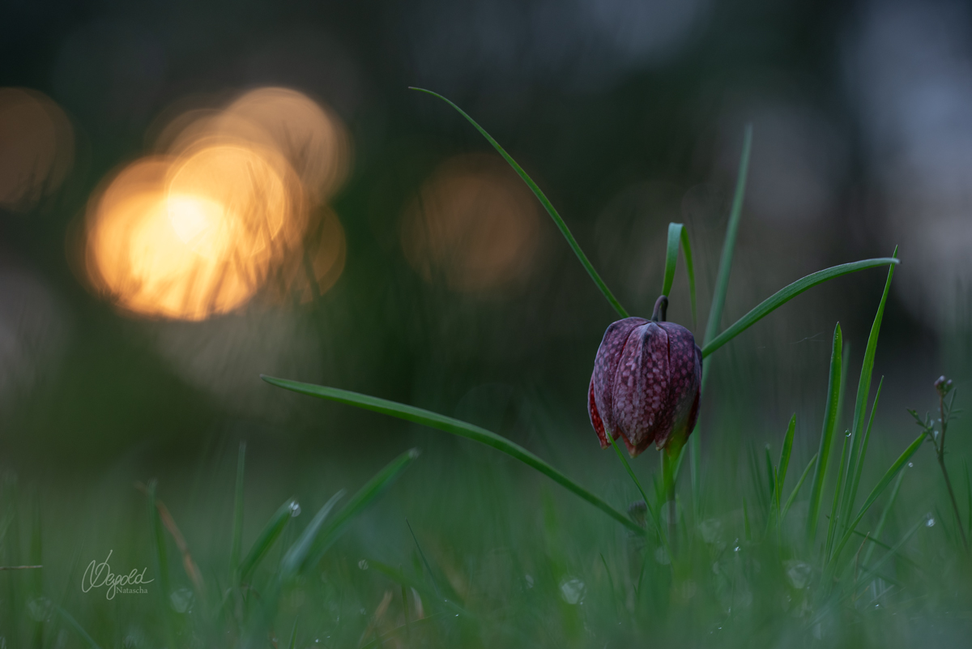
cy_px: 324
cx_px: 486
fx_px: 4051
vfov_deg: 9.2
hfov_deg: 13.7
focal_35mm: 150
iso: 400
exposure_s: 1/60
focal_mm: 150
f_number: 5.6
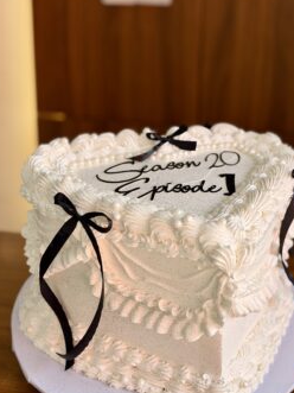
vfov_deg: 33.2
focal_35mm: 58
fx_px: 657
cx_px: 167
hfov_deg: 25.2
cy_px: 221
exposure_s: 1/503
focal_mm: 6.76
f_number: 1.78
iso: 64
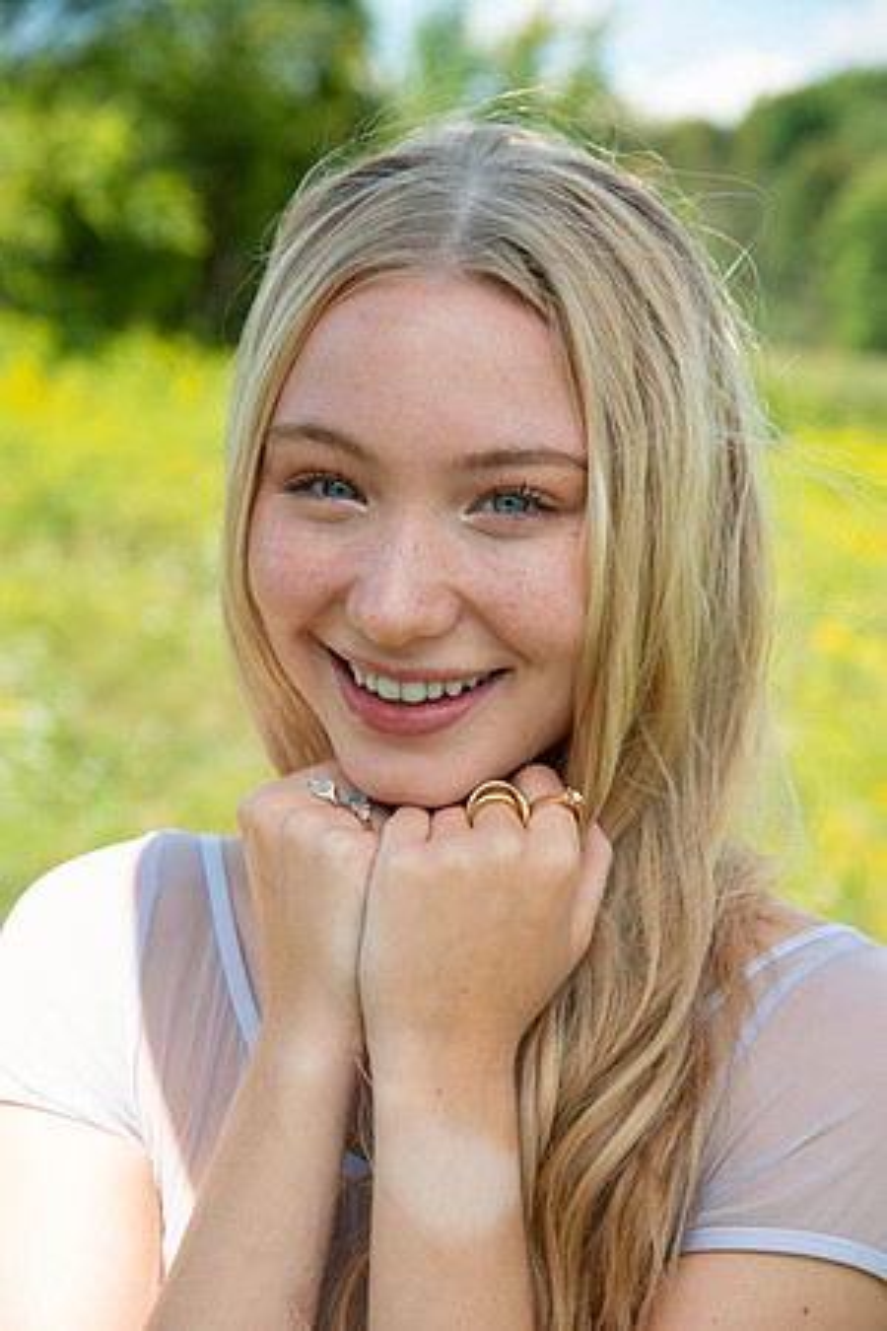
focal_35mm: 95
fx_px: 3511
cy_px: 666
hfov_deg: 14.4
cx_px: 444
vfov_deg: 21.5
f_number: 8
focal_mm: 95
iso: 320
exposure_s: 1/640
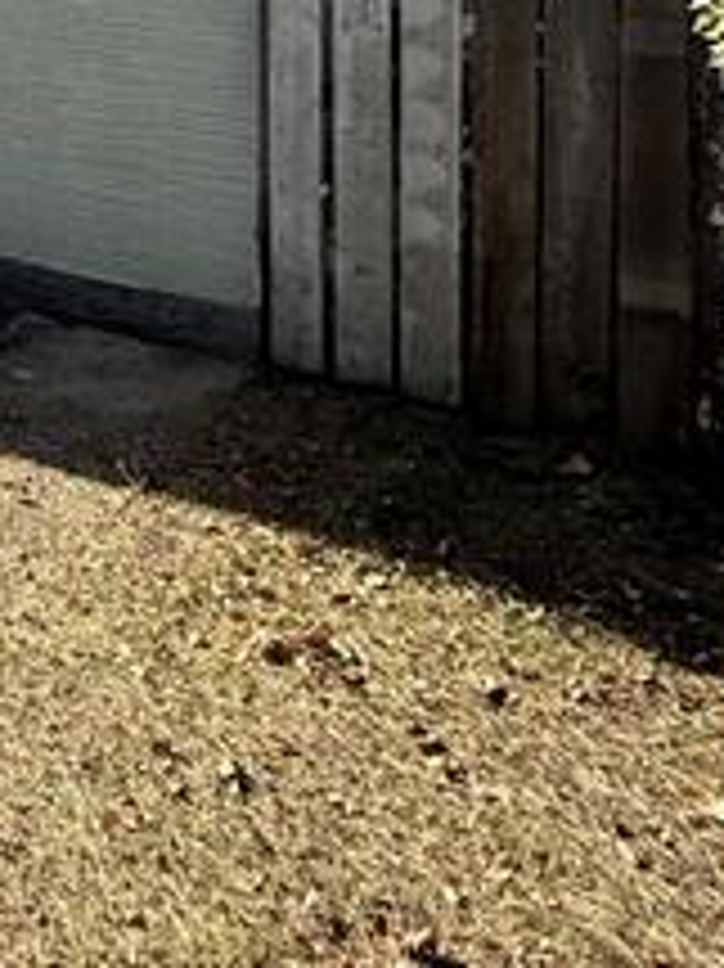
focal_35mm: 50
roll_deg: +0.6
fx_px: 1396
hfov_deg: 23.3
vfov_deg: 33.2
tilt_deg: -3.6
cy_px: -108
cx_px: -364
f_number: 2.2
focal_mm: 2.22
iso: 64
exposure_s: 1/1189
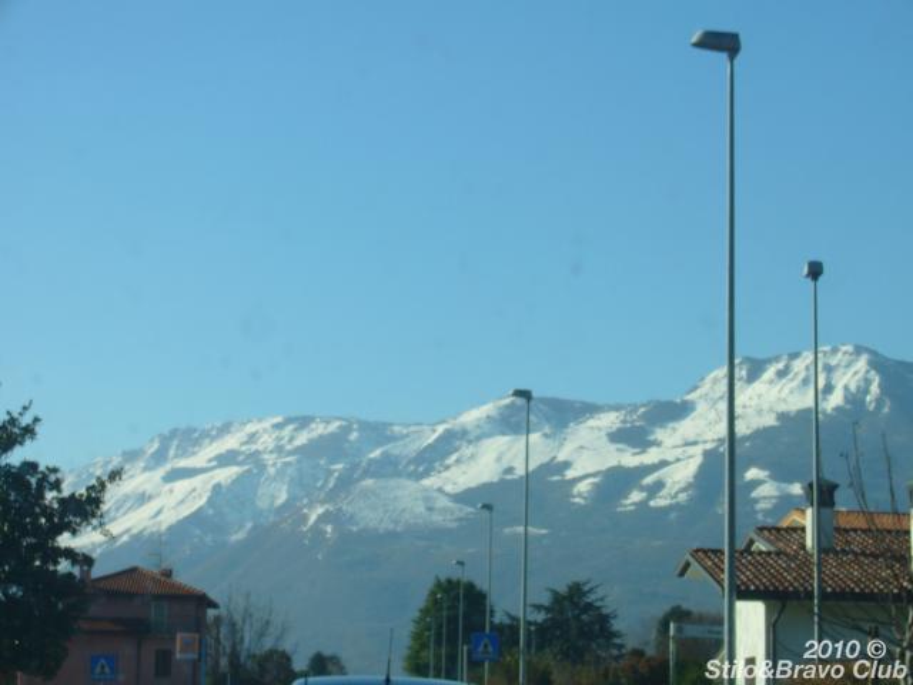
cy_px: 342
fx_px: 2769
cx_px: 456
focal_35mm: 105
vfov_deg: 14.1
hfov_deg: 18.7
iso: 64
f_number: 10
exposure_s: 1/100
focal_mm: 17.4
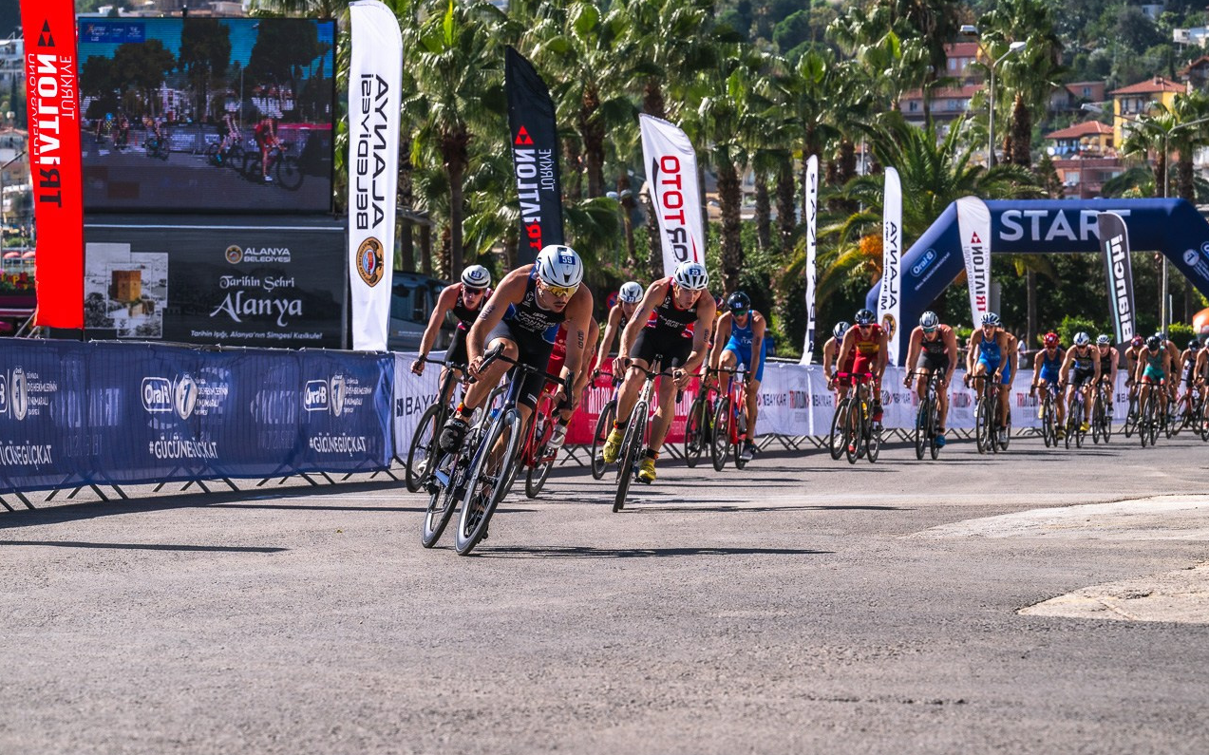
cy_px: 395
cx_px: 606
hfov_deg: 17.0
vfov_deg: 10.6
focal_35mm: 123
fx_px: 4052
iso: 320
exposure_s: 1/1250
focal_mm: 120
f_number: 9
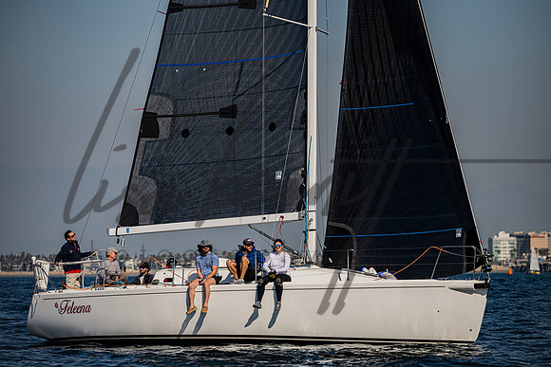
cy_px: 184
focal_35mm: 215
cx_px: 276
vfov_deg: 6.4
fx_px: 3284
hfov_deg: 9.6
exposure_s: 1/6400
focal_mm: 210
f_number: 5
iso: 400
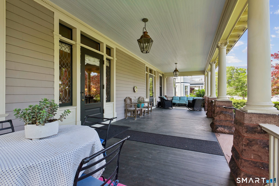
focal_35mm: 17
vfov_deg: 70.4
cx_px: 140
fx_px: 132
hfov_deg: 93.3
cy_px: 93
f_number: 11
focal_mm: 17
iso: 400
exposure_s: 1/60
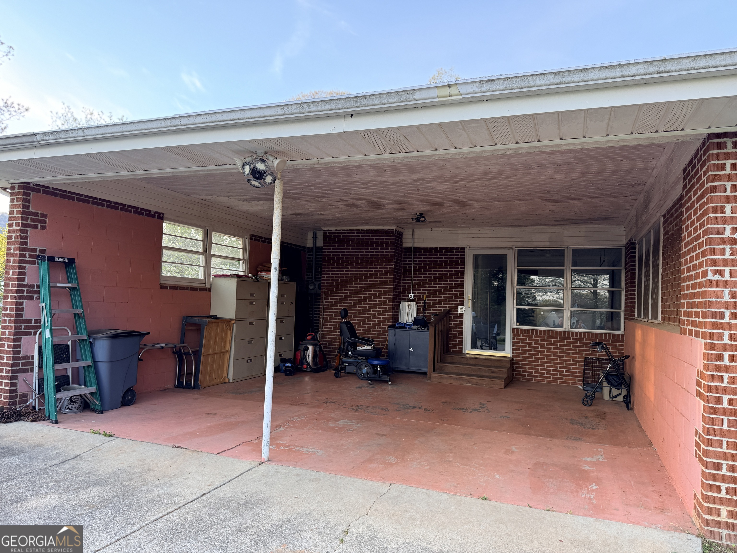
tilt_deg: +2.8
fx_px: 511
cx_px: 368
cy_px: 276
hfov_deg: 71.6
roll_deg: -2.4
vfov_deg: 56.8
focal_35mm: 24
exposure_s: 1/170
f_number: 1.78
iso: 80
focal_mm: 6.76
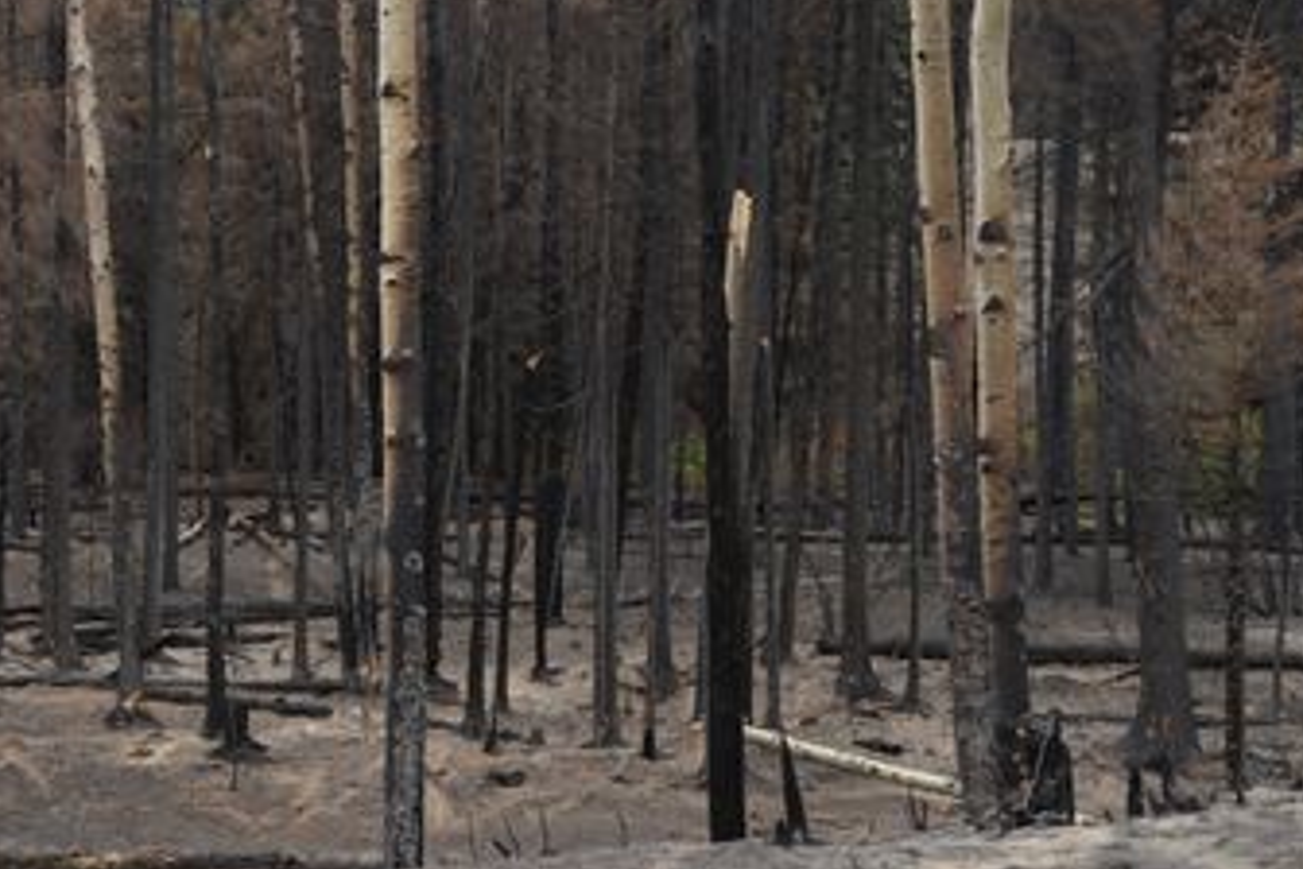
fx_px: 2208
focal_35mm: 61
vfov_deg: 22.3
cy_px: 388
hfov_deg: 32.3
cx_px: 334
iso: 200
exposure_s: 1/200
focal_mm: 40
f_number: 7.1
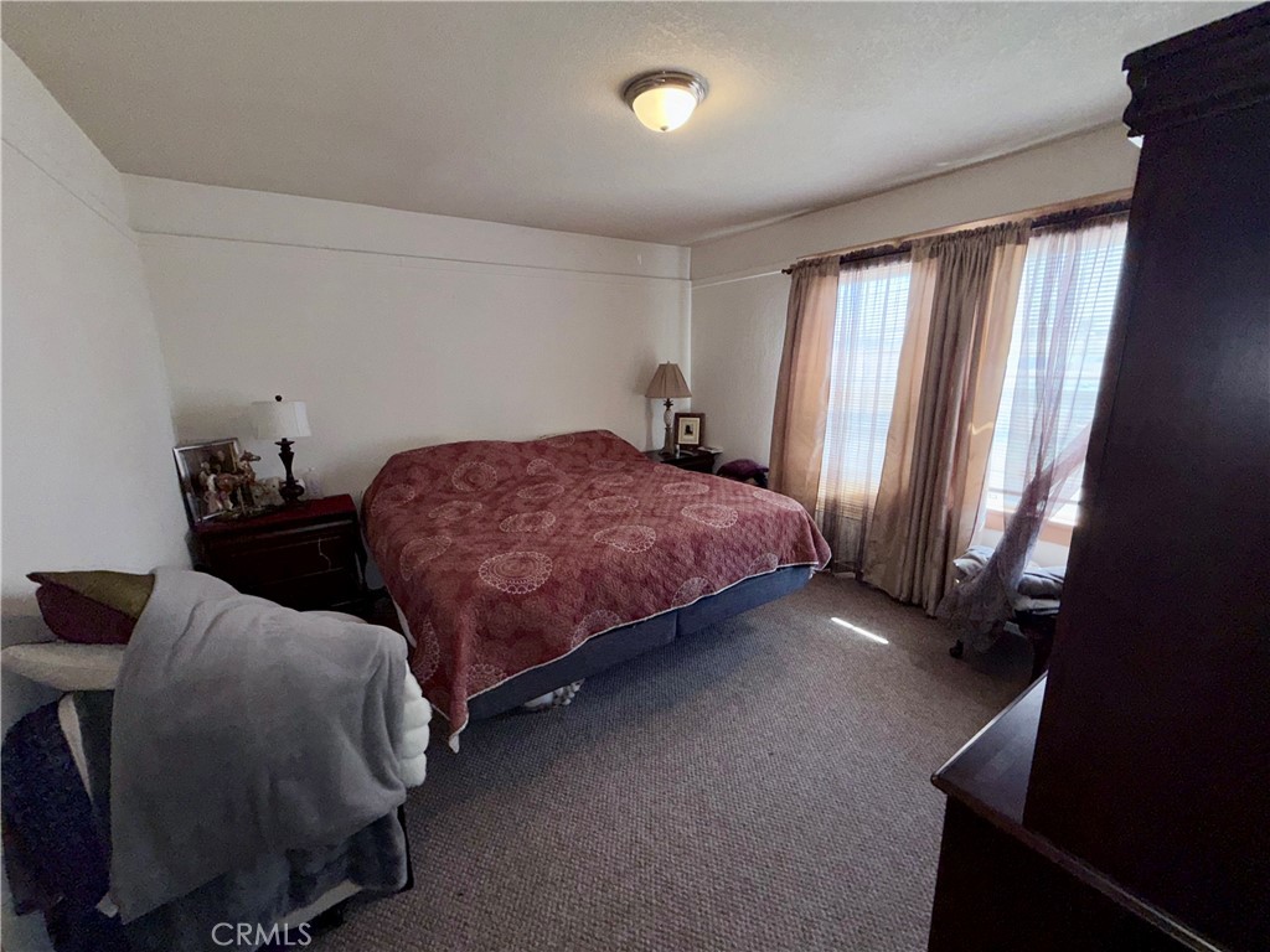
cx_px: 635
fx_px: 514
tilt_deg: -13.2
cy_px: 476
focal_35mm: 14
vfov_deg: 85.7
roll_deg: +1.0
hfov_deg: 102.1
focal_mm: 2.22
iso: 32
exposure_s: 1/60
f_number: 2.2
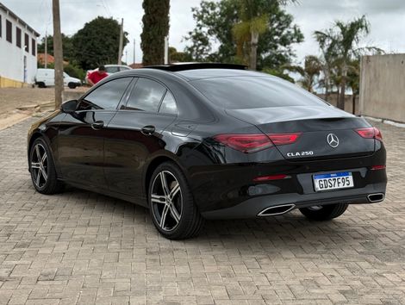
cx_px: 202
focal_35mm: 48
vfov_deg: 30.3
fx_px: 562
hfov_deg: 39.6
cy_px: 152
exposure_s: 1/1484
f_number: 1.78
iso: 100
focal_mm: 6.76
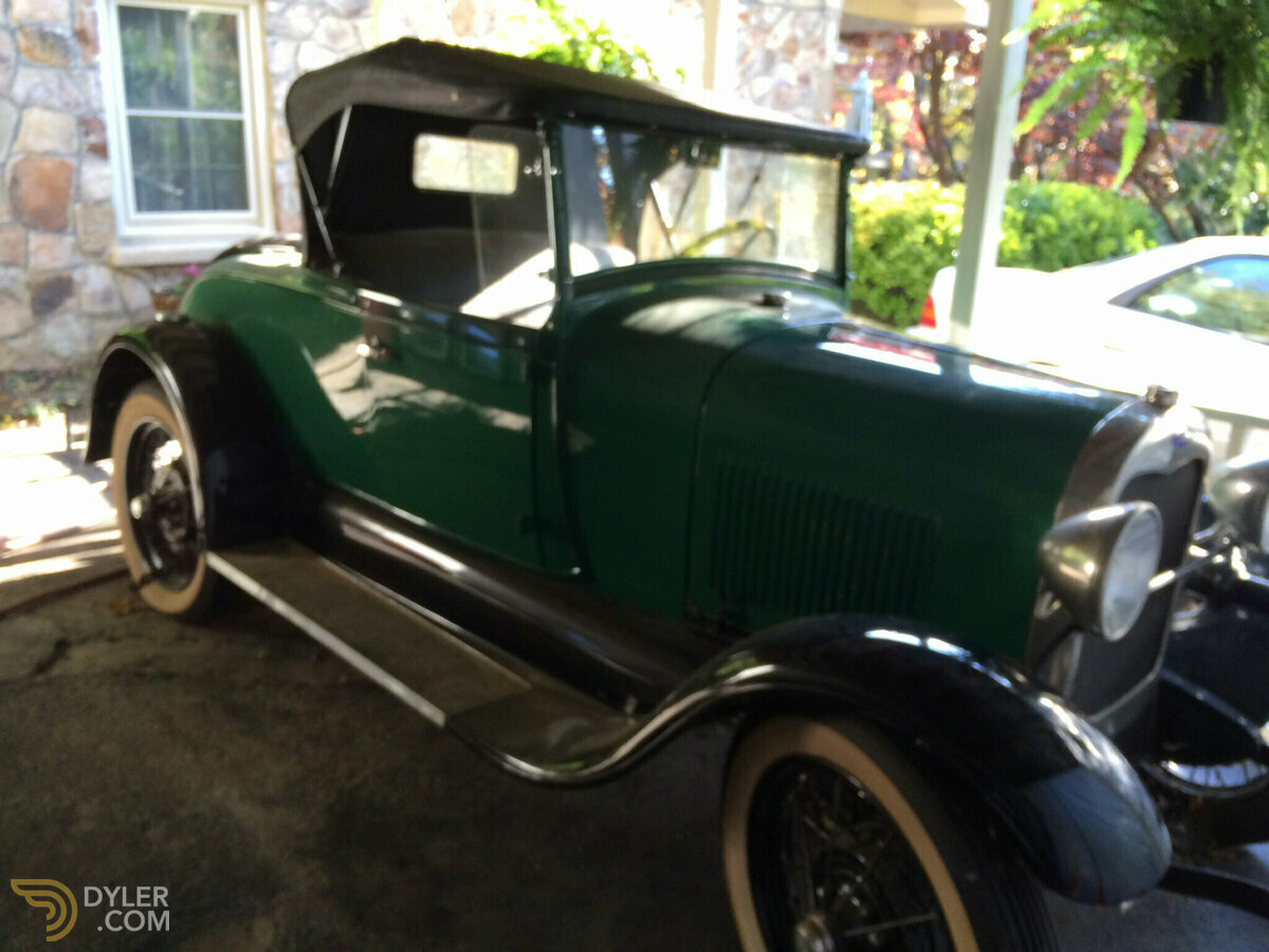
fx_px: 1100
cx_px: 634
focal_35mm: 30
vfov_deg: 46.8
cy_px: 476
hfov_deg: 60.0
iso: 50
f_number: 2.2
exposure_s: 1/30
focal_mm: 4.12
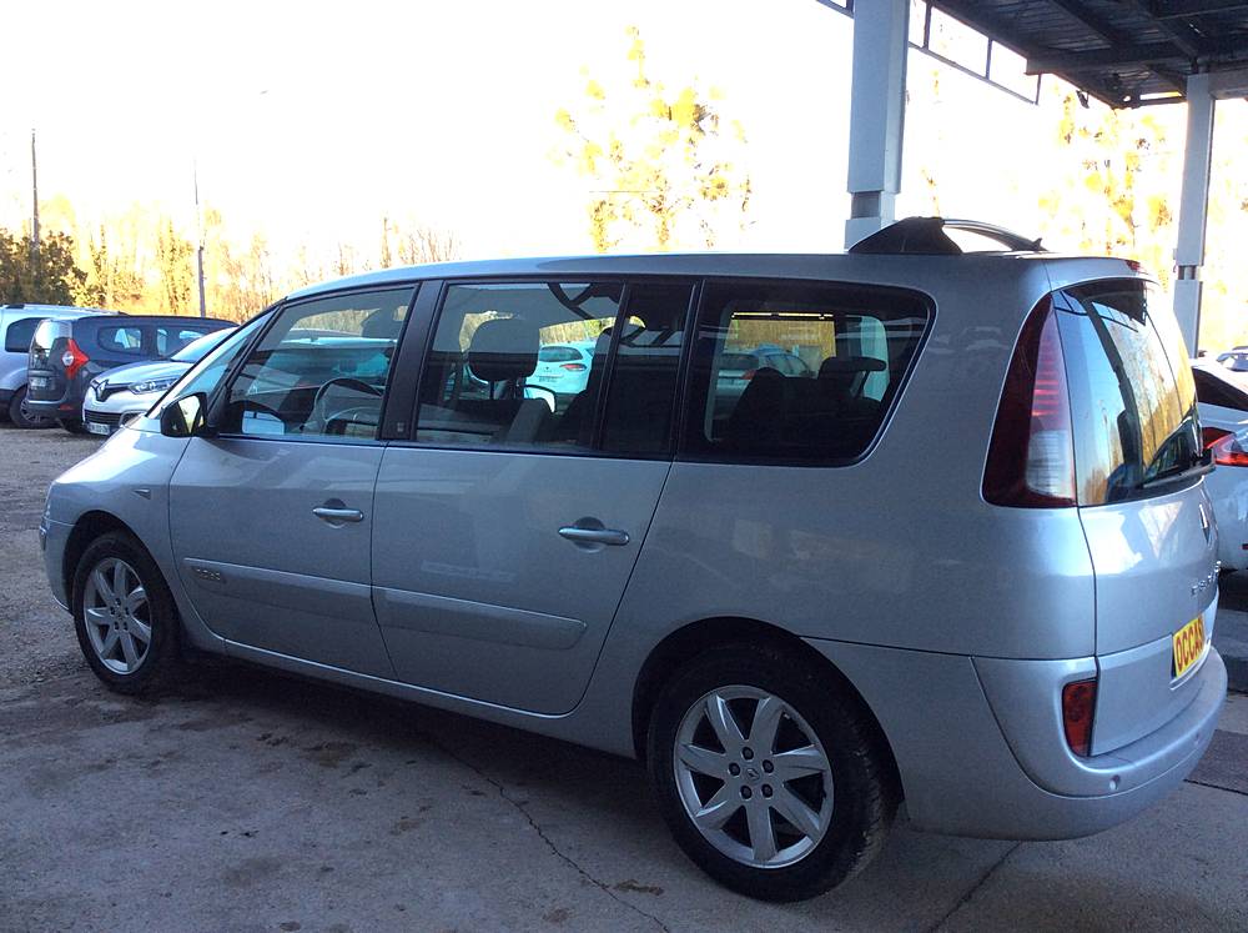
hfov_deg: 56.9
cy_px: 466
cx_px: 624
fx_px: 1152
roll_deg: +1.9
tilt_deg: -6.9
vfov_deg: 44.1
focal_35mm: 32
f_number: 2.4
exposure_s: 1/100
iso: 40
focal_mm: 3.3
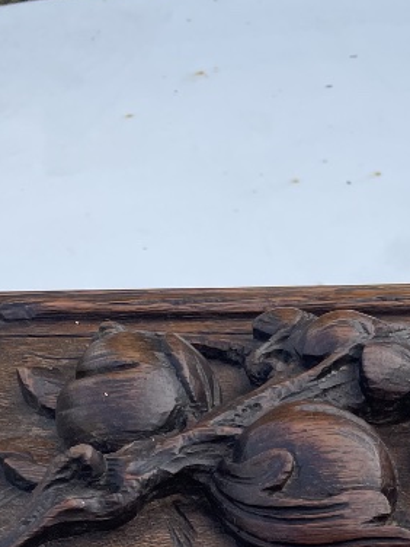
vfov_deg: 19.9
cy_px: 855
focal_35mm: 83
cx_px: 337
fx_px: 1311
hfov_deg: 17.6
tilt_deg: -50.2
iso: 32
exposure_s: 1/1125
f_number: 1.6
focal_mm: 4.2
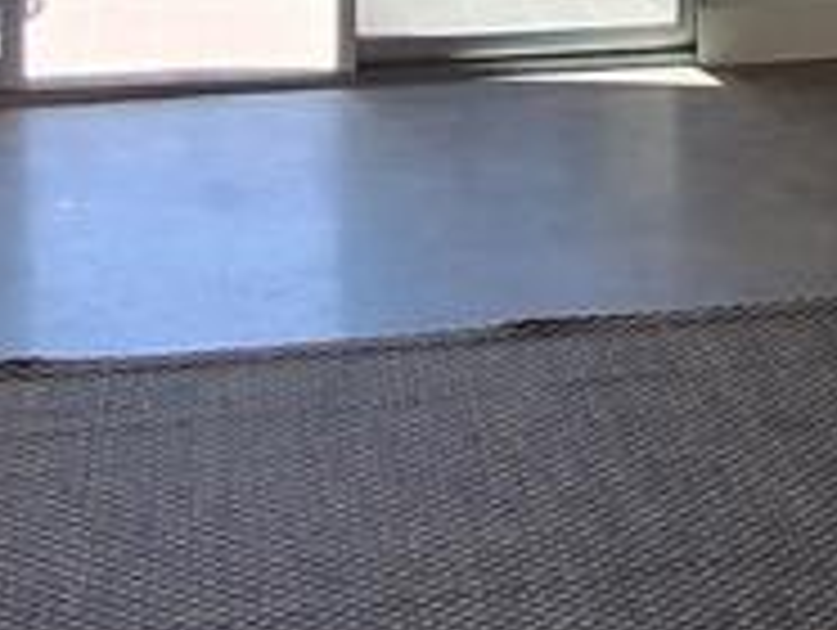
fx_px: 2131
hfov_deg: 21.9
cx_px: 666
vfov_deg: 14.9
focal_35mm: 88
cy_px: -454
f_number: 2.2
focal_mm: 1.64
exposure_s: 1/162
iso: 40
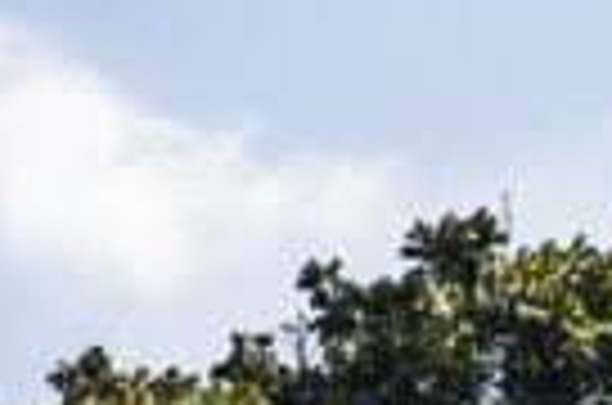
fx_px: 4613
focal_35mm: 272
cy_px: 1055
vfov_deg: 4.9
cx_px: -981
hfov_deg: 7.0
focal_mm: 36
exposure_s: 1/800
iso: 500
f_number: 8
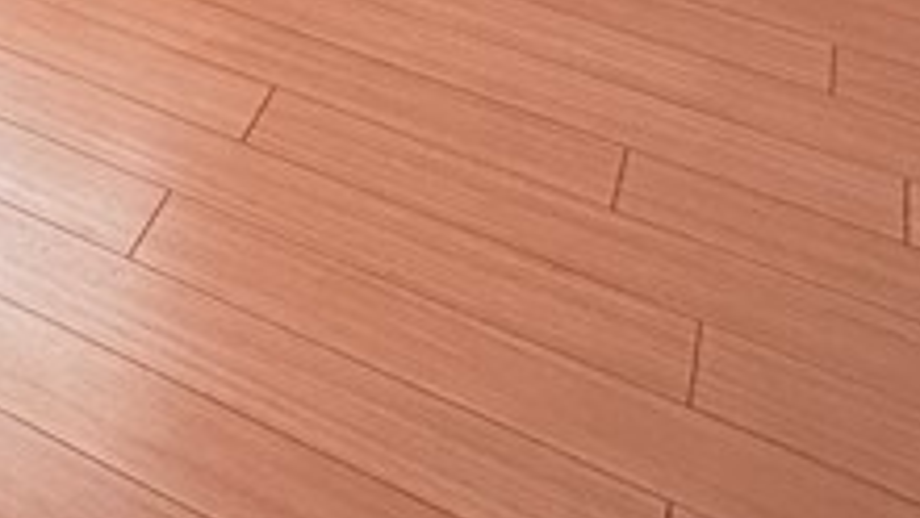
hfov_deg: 22.3
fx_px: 1733
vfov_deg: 12.6
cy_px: -781
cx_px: -585
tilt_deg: -6.6
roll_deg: +0.1
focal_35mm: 71
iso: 320
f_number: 2.2
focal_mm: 2.22
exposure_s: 1/72
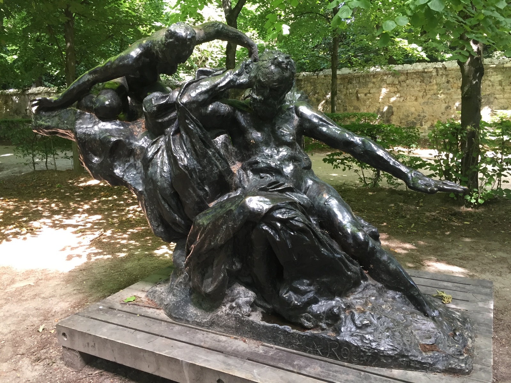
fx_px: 428
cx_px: 256
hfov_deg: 61.7
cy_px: 192
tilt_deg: -10.0
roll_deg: +1.6
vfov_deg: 48.2
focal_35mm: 29
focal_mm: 4.15
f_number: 2.2
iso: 50
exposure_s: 1/33
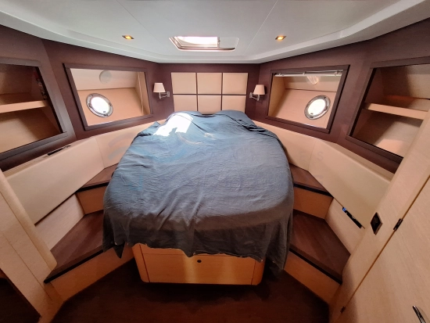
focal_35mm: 13
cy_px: 162
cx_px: 215
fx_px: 162
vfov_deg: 90.0
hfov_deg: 106.2
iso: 160
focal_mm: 1.74
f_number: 2.2
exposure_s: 1/40
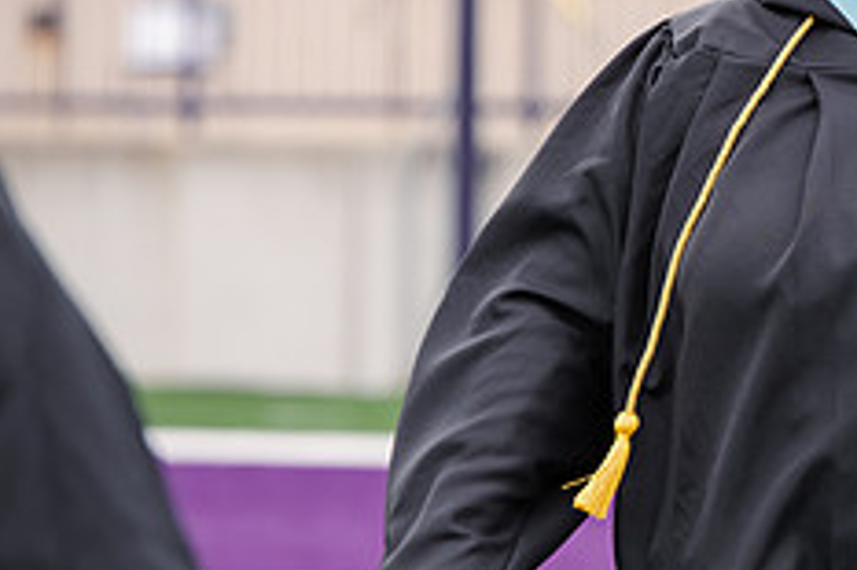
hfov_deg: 4.7
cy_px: 101
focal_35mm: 436
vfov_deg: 3.1
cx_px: 949
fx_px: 10372
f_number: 5
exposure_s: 1/640
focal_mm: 175
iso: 500
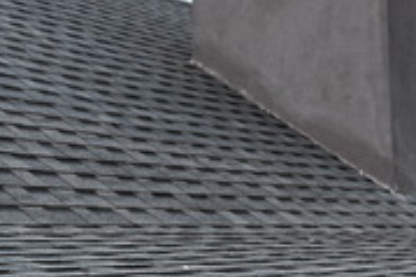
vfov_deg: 12.8
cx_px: 451
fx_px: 1201
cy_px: -56
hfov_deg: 18.9
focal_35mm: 104
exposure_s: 1/2000
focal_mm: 31
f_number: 3.5
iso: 100
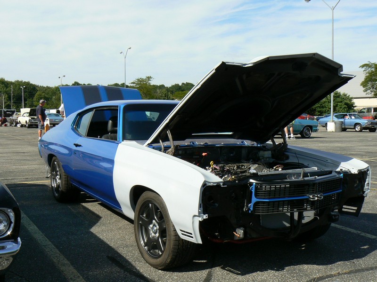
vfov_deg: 38.7
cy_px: 141
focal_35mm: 37
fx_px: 403
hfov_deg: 50.1
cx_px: 188
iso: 80
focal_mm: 6
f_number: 6.3
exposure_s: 1/400
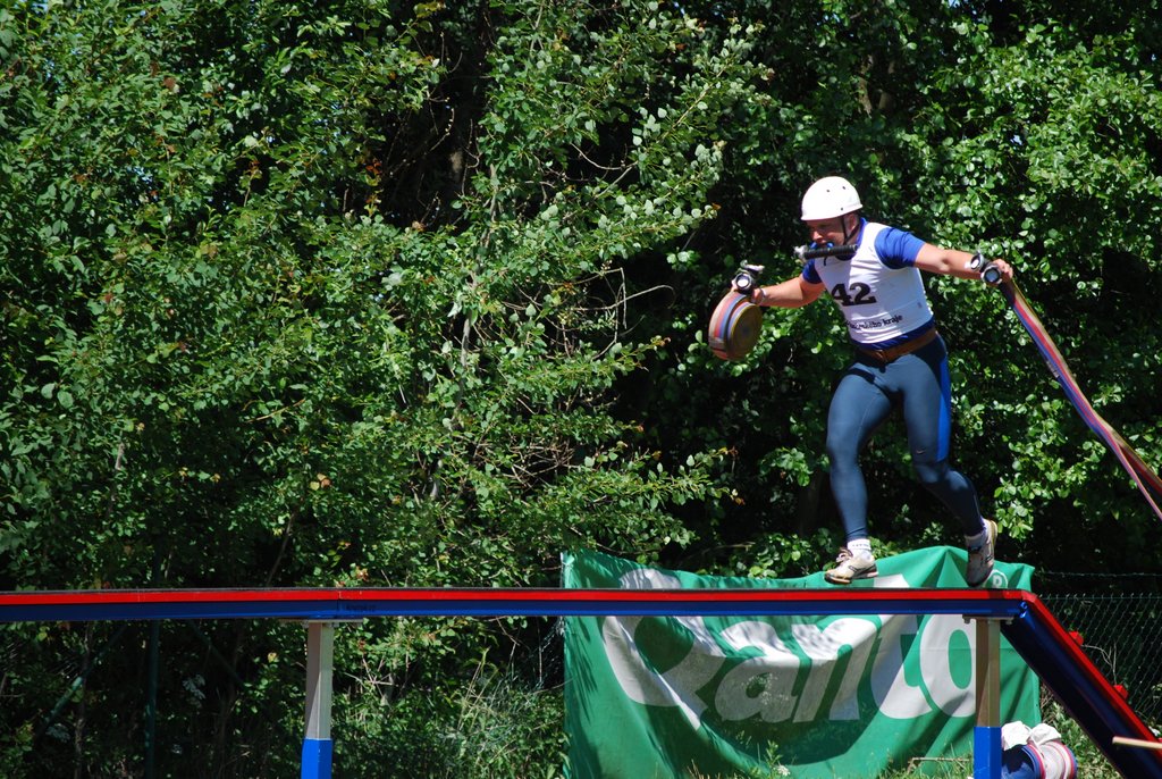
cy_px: 390
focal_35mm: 270
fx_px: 8727
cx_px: 581
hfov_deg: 7.6
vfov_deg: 5.1
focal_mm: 180
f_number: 5.6
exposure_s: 1/500
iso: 220
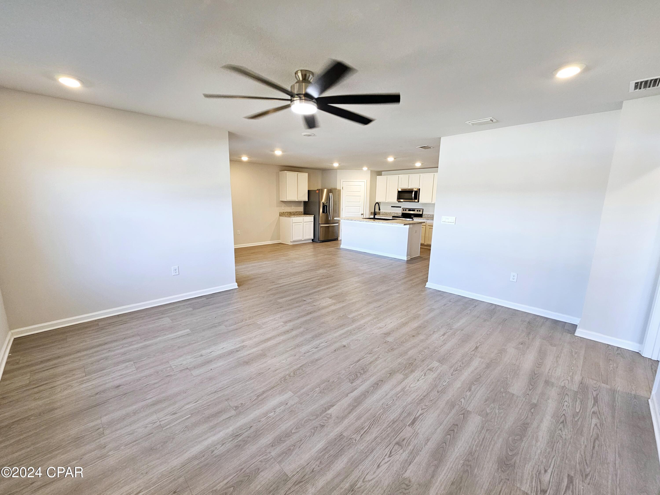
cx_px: 330
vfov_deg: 89.9
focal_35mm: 13
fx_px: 248
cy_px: 248
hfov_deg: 106.2
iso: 100
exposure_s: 1/60.2
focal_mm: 2.2
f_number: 2.2
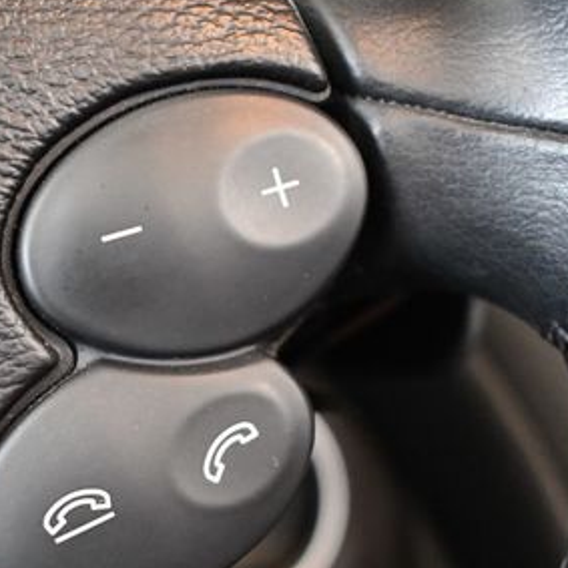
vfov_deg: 17.7
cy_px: 369
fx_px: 1819
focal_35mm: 98
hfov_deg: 17.7
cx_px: 171
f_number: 4.5
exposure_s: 1/60
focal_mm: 34
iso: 4500
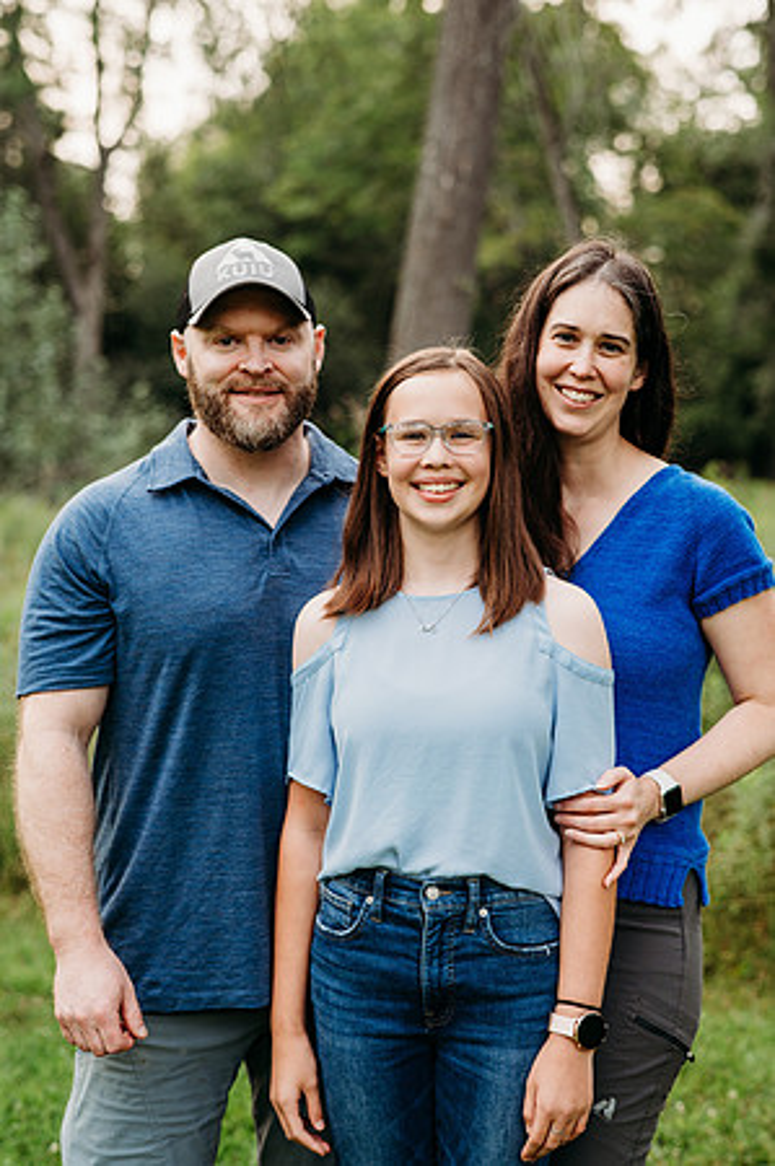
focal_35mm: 58
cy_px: 583
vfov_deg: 34.5
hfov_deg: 23.3
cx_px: 388
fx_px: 1877
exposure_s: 1/250
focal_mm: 58
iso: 400
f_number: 2.8
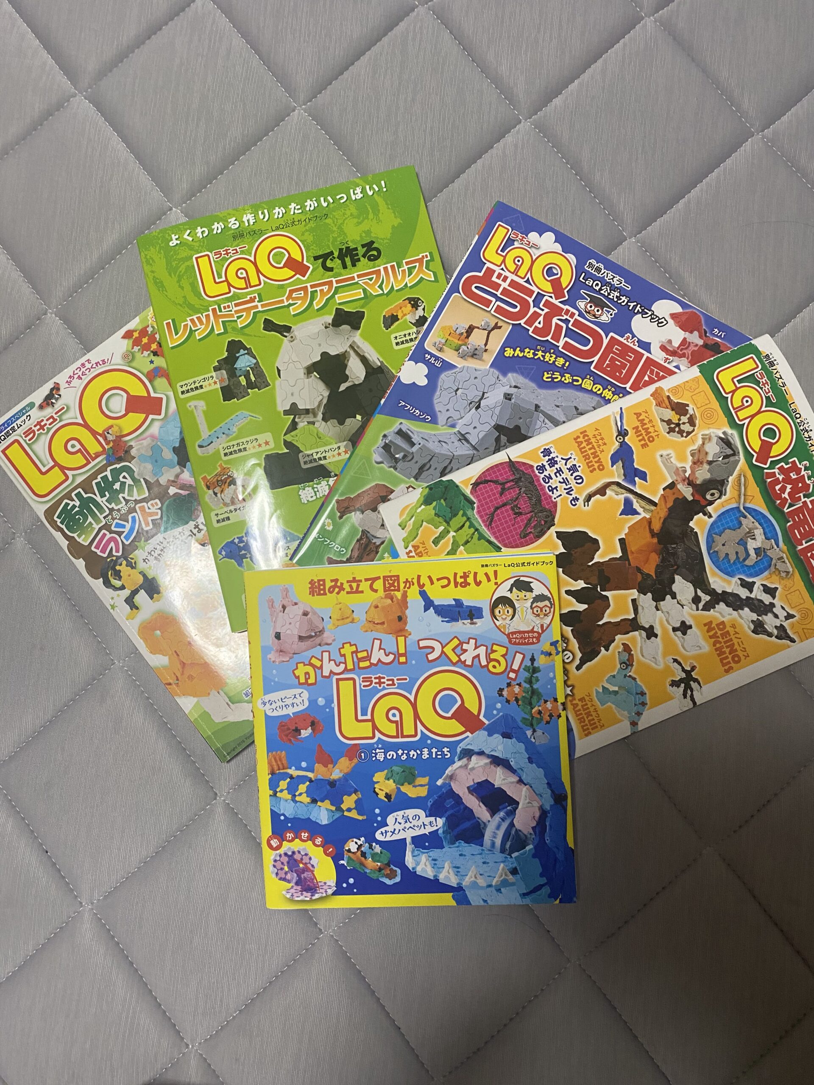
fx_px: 815
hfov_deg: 53.1
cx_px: 407
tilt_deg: -83.2
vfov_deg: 67.3
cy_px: 542
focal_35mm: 26
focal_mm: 4.25
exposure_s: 1/50
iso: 160
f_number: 1.8
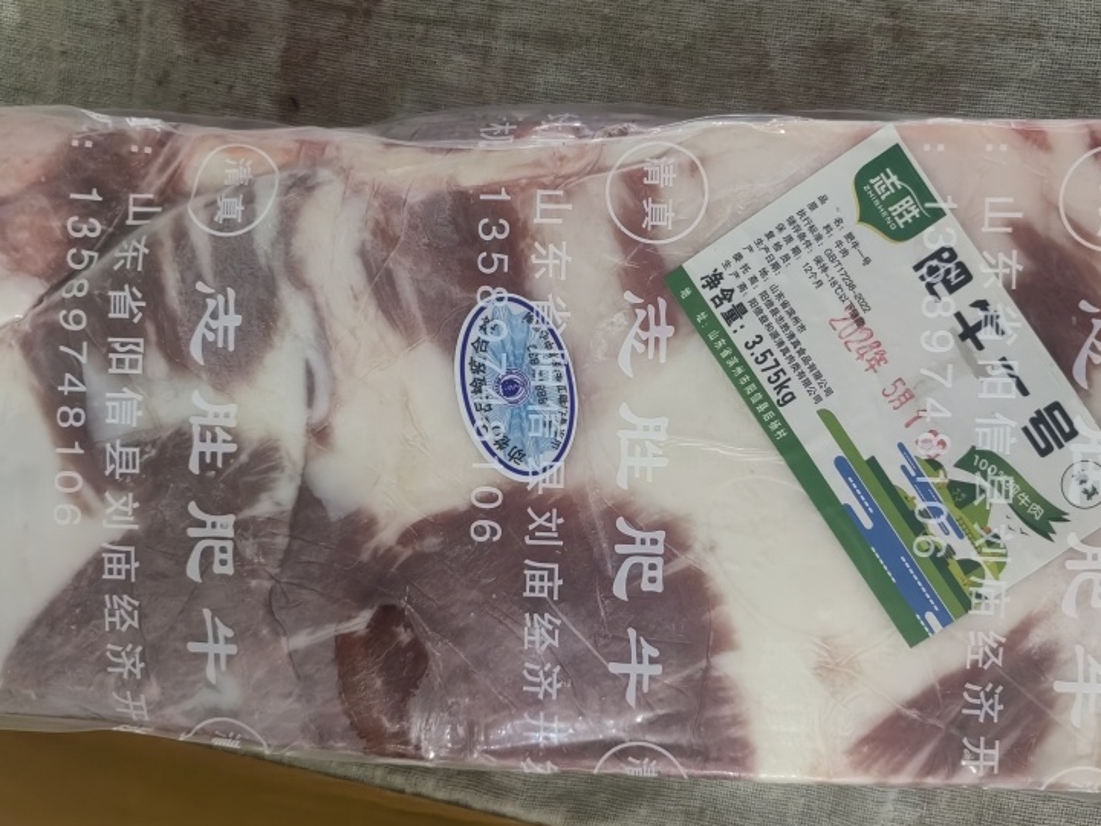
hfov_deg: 59.9
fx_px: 954
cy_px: 382
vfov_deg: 46.8
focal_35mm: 30
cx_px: 602
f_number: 1.9
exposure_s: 1/100
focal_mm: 5.52
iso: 1250
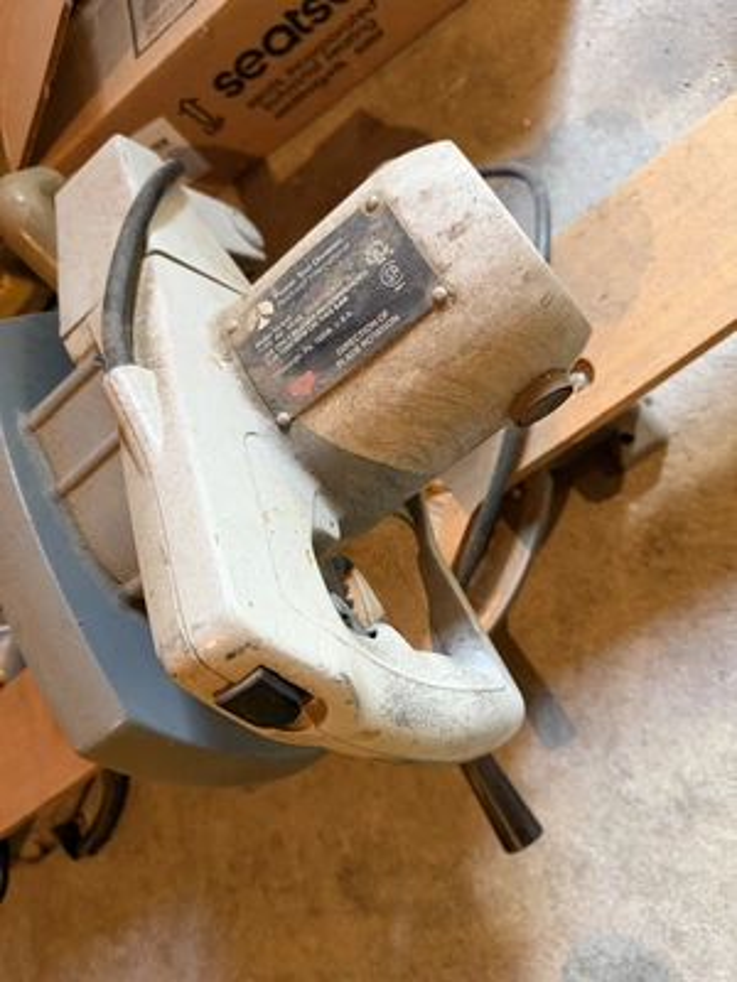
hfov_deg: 56.8
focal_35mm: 24
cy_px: 491
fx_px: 681
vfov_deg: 71.6
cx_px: 368
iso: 400
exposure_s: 1/60
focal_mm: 6.76
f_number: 1.78
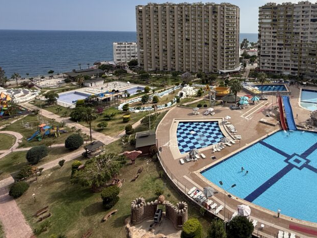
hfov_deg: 68.7
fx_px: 211
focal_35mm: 23
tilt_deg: -6.3
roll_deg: -0.8
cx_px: 241
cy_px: 57
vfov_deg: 55.7
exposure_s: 1/2165
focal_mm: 2.22
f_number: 2.2
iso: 50
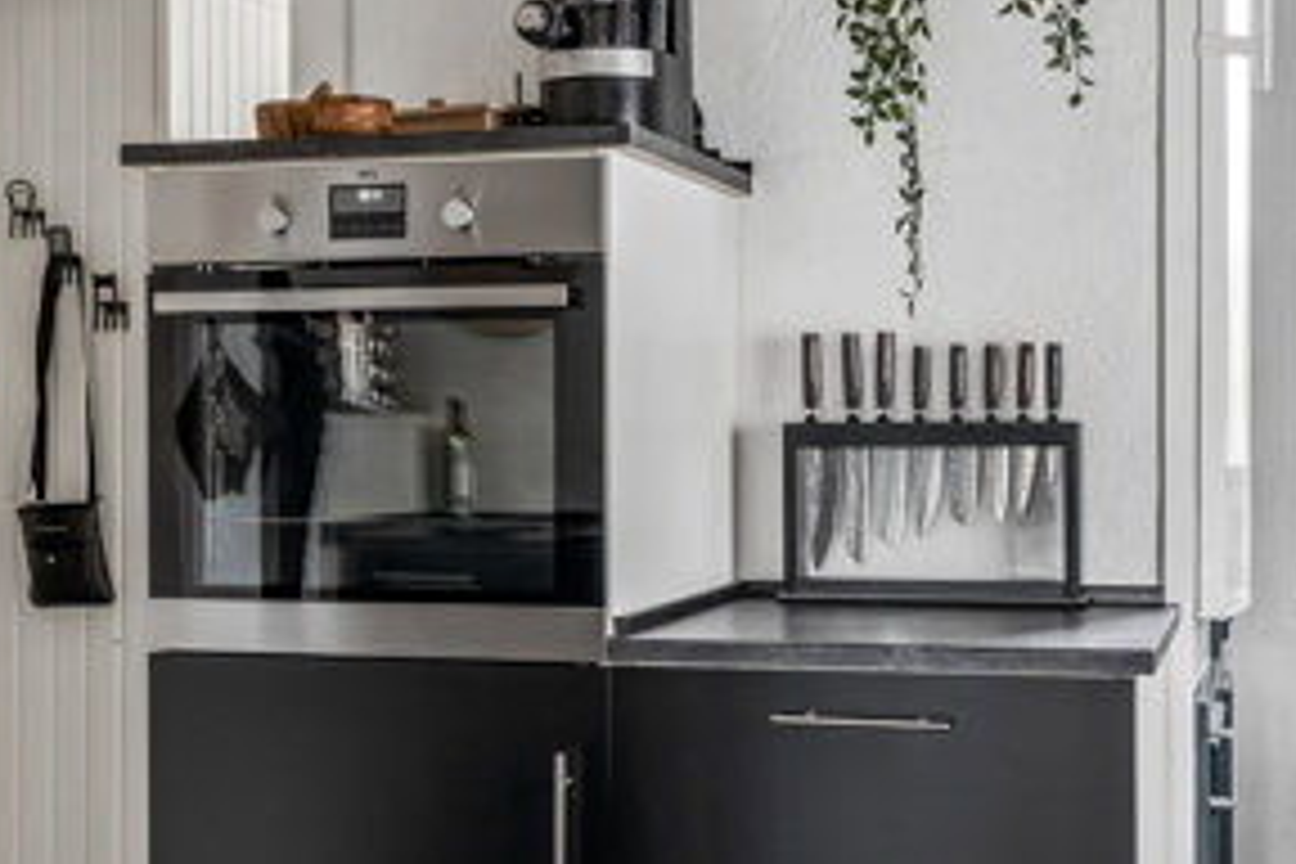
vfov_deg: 21.0
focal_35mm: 65
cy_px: 394
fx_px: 2329
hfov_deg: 31.1
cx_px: 662
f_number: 8
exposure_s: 1.3
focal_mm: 15.5
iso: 200
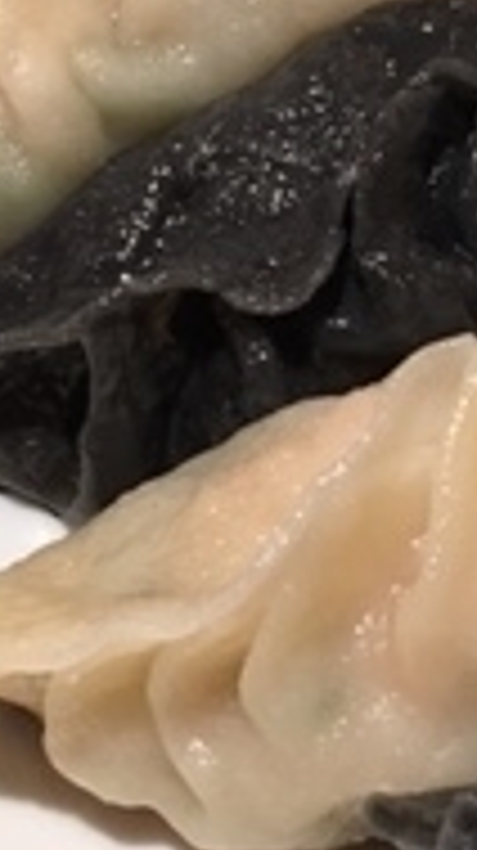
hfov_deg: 11.3
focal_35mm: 107
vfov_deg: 19.9
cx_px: 212
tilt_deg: -51.8
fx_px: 2411
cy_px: 297
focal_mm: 4.15
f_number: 2.2
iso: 40
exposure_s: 1/30
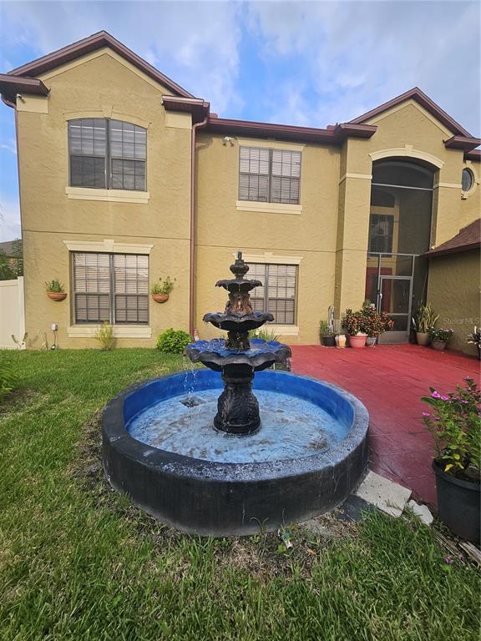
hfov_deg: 89.9
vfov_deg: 106.2
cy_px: 320
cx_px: 240
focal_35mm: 13
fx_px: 241
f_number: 2.2
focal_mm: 1.7
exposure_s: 1/312
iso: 32
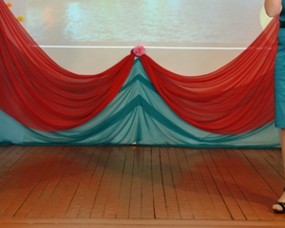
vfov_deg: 14.6
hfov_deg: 18.3
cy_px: 35
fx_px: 886
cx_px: 125
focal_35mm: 105
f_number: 5
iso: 500
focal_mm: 35
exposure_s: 1/15
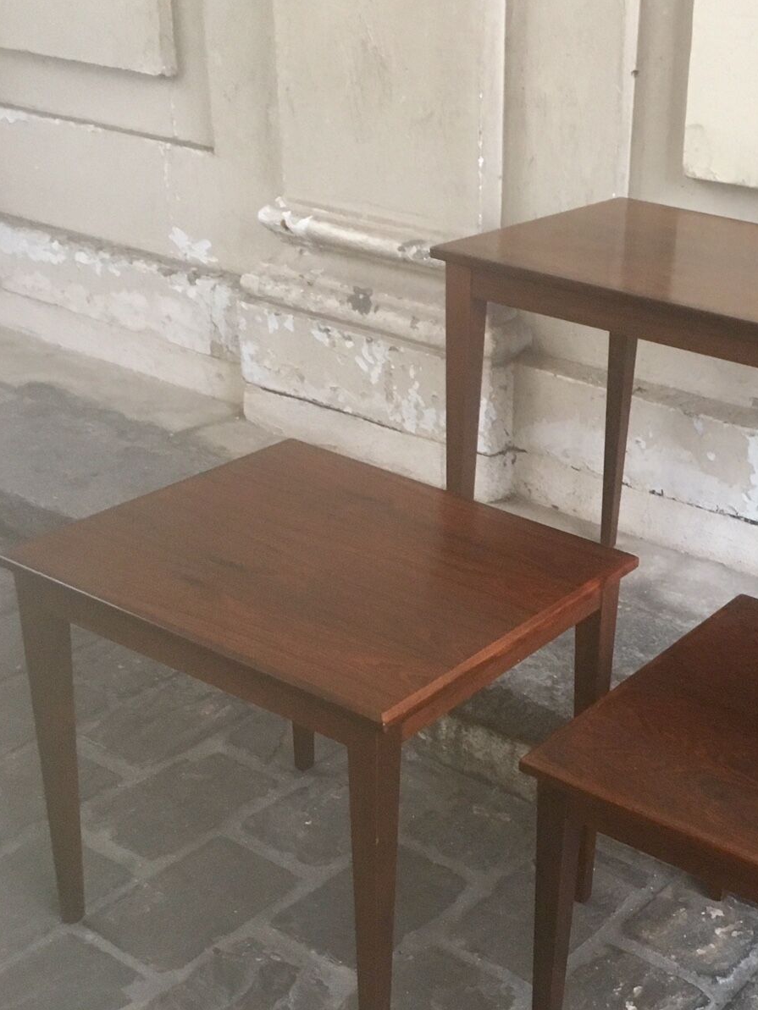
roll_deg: -2.9
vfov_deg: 38.7
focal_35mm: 49
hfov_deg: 29.1
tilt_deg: -26.9
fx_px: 1430
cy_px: 632
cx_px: 595
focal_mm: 4.15
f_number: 2.2
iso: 160
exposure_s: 1/33
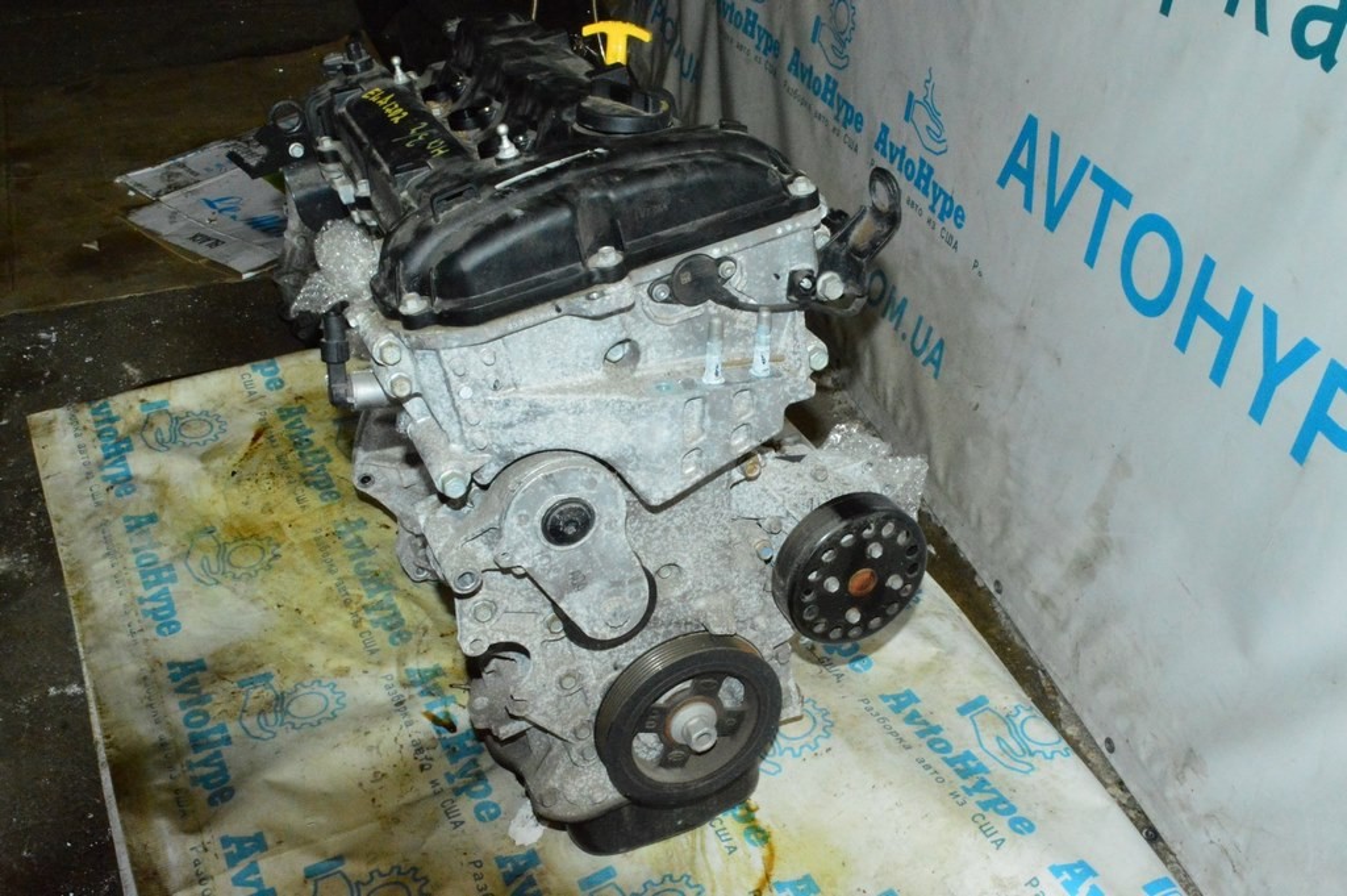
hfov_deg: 57.3
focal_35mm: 33
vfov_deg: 39.9
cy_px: 448
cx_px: 674
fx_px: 1234
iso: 6400
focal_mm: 22
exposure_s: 1/50
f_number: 25
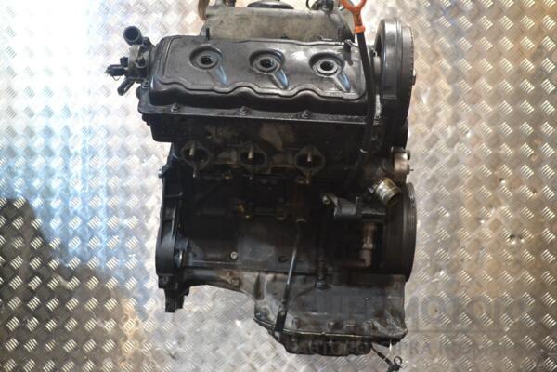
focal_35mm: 44
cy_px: 186
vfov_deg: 30.8
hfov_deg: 45.0
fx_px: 673
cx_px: 278
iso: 3200
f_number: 4.5
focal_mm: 29
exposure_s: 1/80
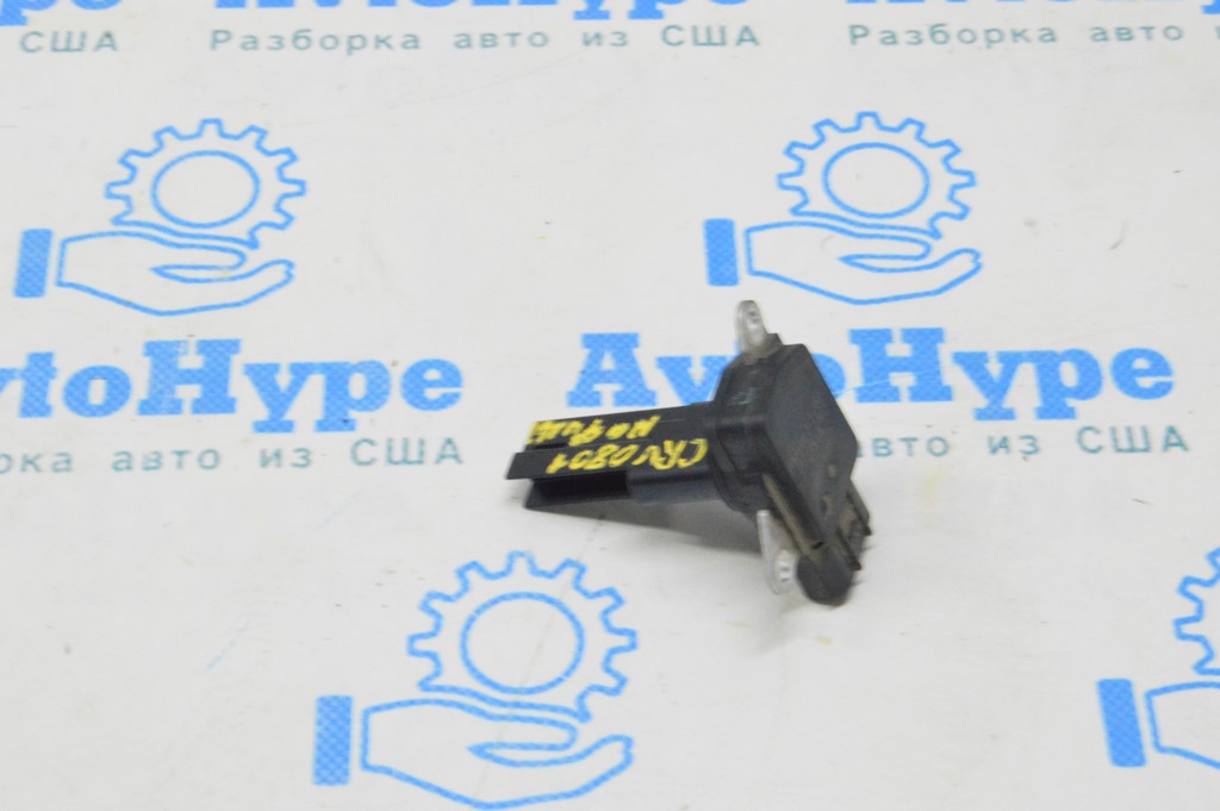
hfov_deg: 24.6
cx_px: 610
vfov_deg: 16.5
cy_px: 406
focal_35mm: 82
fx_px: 2794
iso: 6400
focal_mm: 55
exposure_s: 1/15
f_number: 20
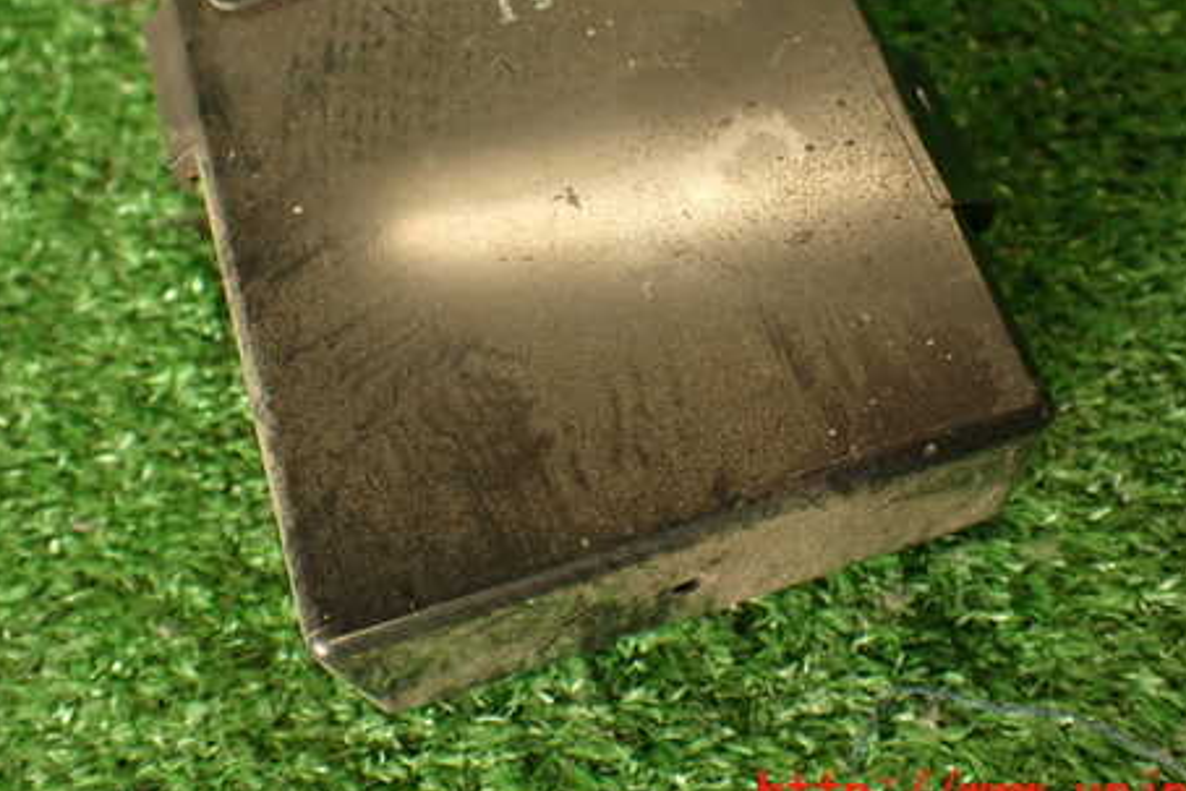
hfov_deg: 44.5
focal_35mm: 44
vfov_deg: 30.2
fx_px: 1450
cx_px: 564
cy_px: 243
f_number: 2.4
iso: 200
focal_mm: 5.79
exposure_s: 1/60
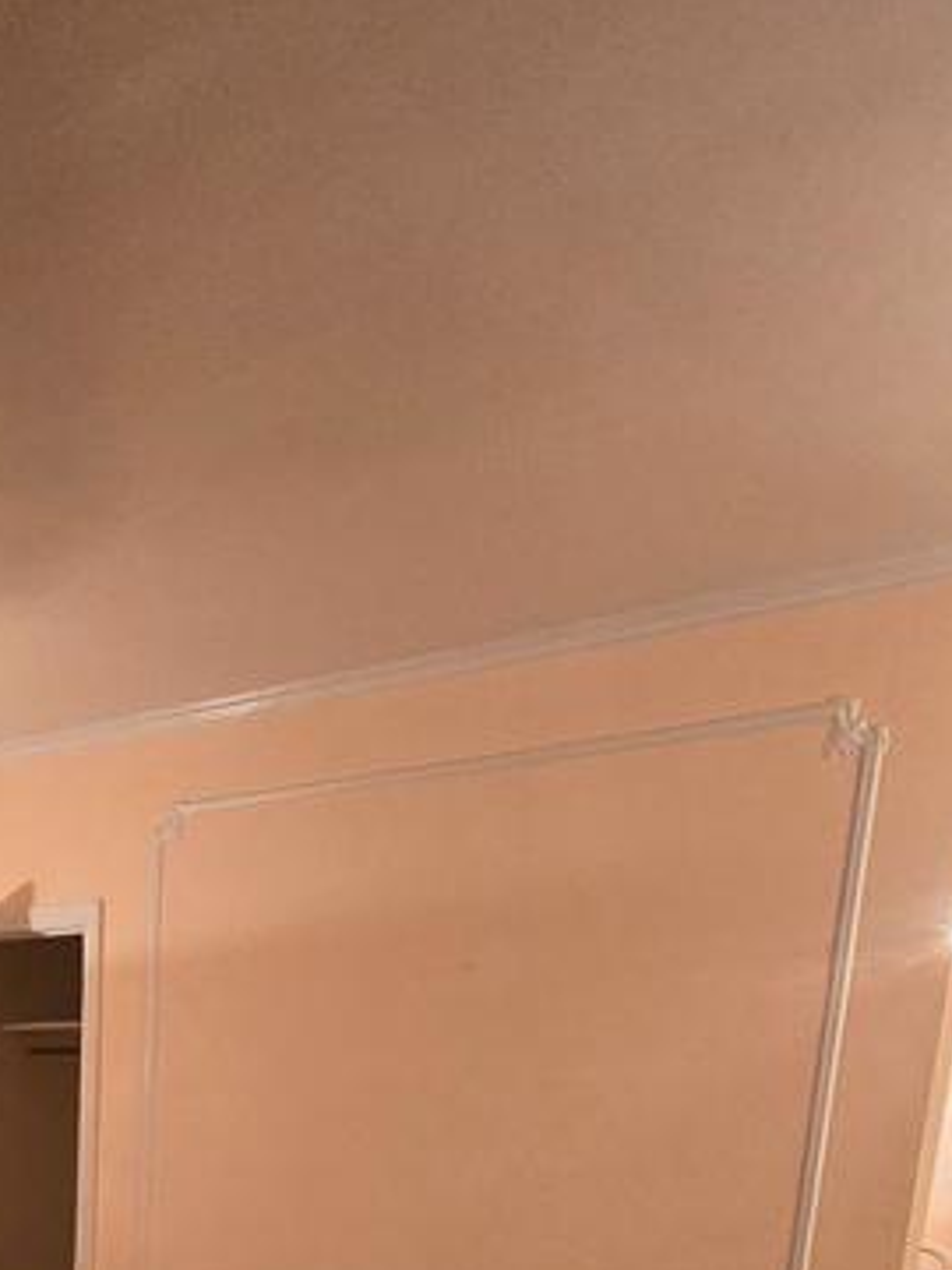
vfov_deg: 36.6
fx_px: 1430
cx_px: 49
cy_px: 1531
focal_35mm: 39
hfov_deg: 34.2
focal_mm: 2.2
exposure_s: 1/60
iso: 800
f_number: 2.2
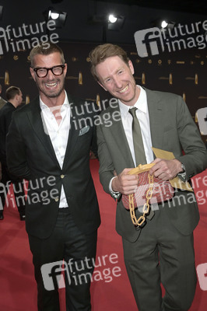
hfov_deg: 37.8
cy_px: 156
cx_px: 104
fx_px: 302
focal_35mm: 35
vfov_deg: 54.5
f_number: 5.6
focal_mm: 35
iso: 1250
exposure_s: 1/250
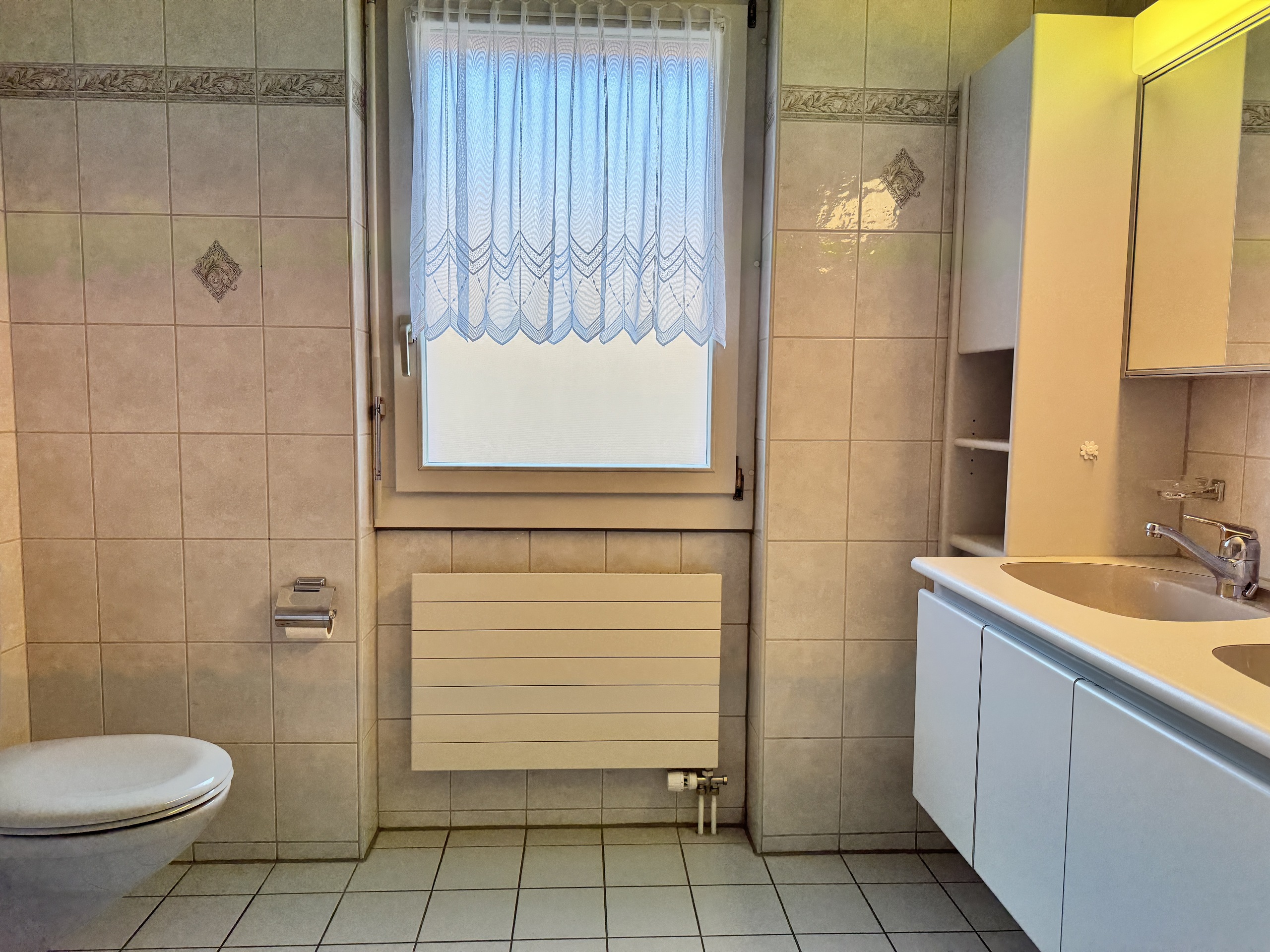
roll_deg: +0.0
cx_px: 635
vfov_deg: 56.8
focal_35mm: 24
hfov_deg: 71.6
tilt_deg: -5.3
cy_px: 476
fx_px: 881
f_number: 1.78
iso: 80
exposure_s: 1/149
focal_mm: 6.76
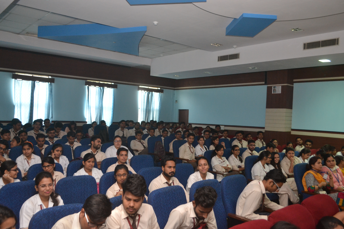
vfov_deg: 43.6
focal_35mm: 30
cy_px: 114
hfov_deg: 61.9
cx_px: 172
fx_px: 287
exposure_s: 1/60
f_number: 4
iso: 1600
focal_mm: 20
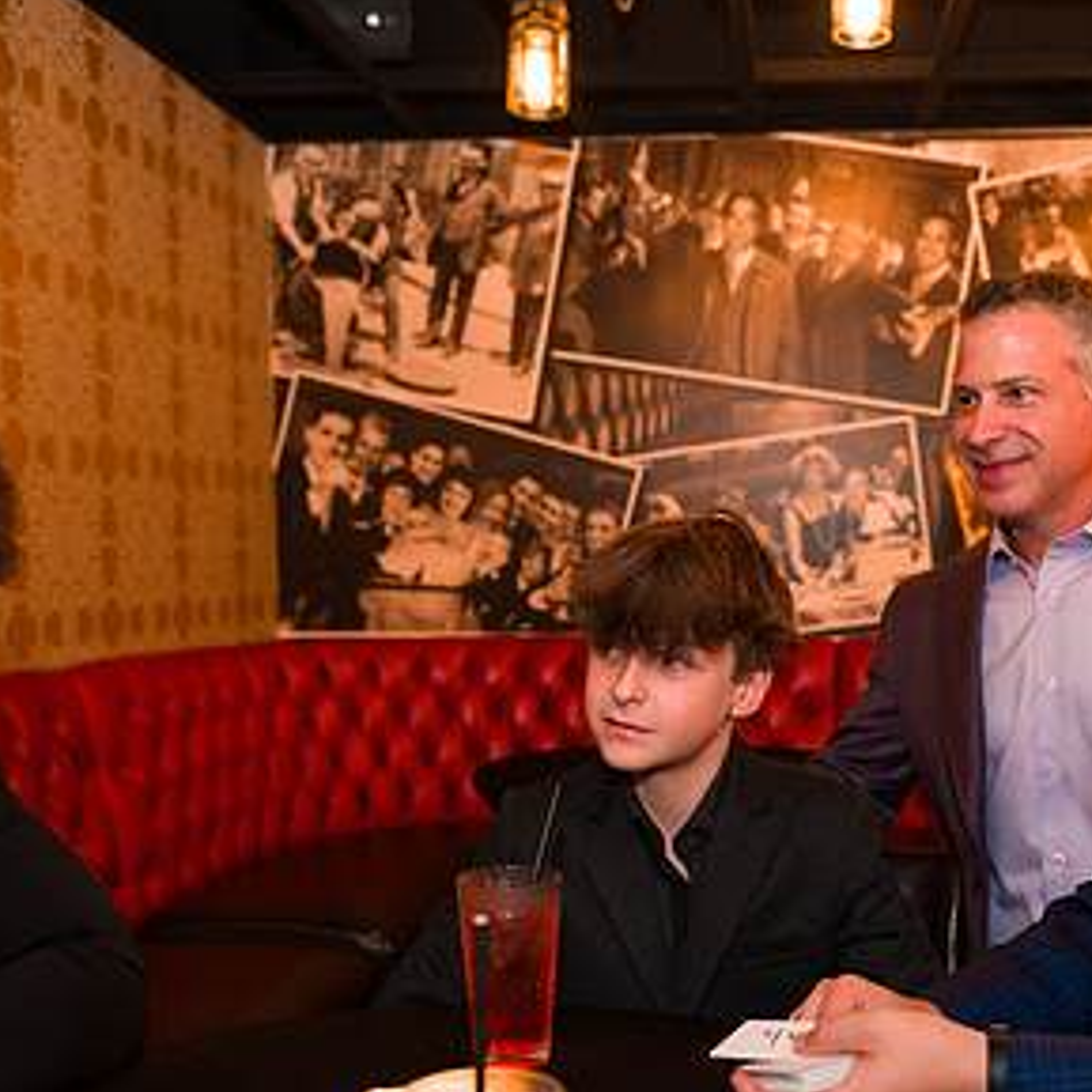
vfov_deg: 40.5
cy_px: 709
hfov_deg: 40.6
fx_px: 1463
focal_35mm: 41
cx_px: 696
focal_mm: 24
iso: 1250
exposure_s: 1/200
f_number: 3.2
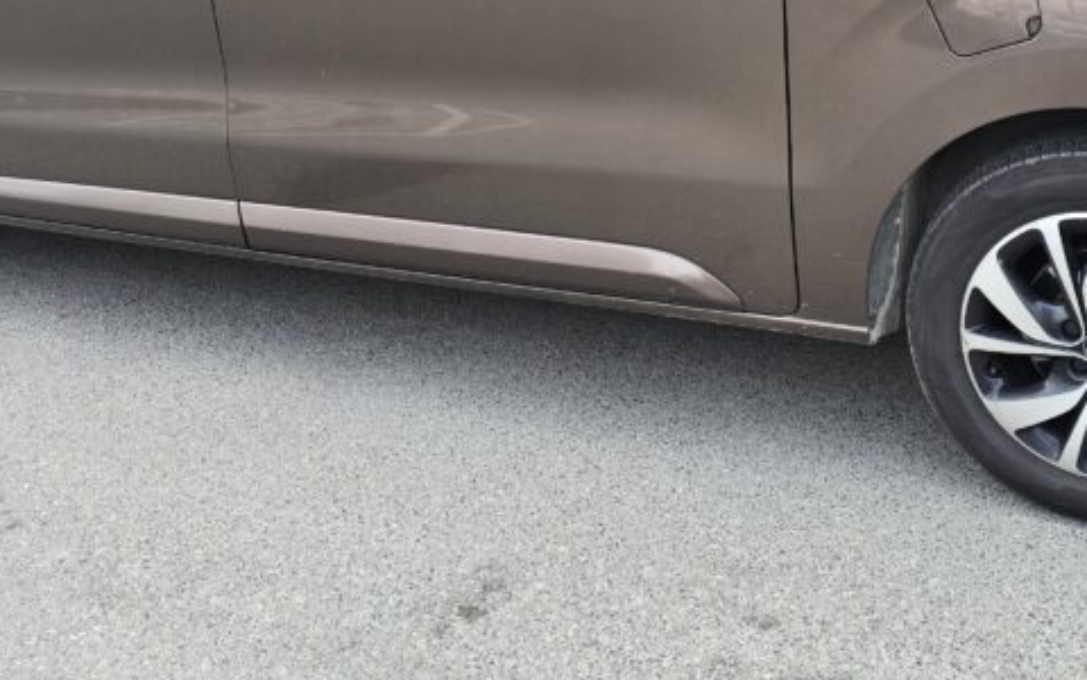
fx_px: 1540
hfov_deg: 38.4
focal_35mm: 52
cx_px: 738
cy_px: 14
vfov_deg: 23.9
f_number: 1.7
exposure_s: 1/180
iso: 20
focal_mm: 6.3
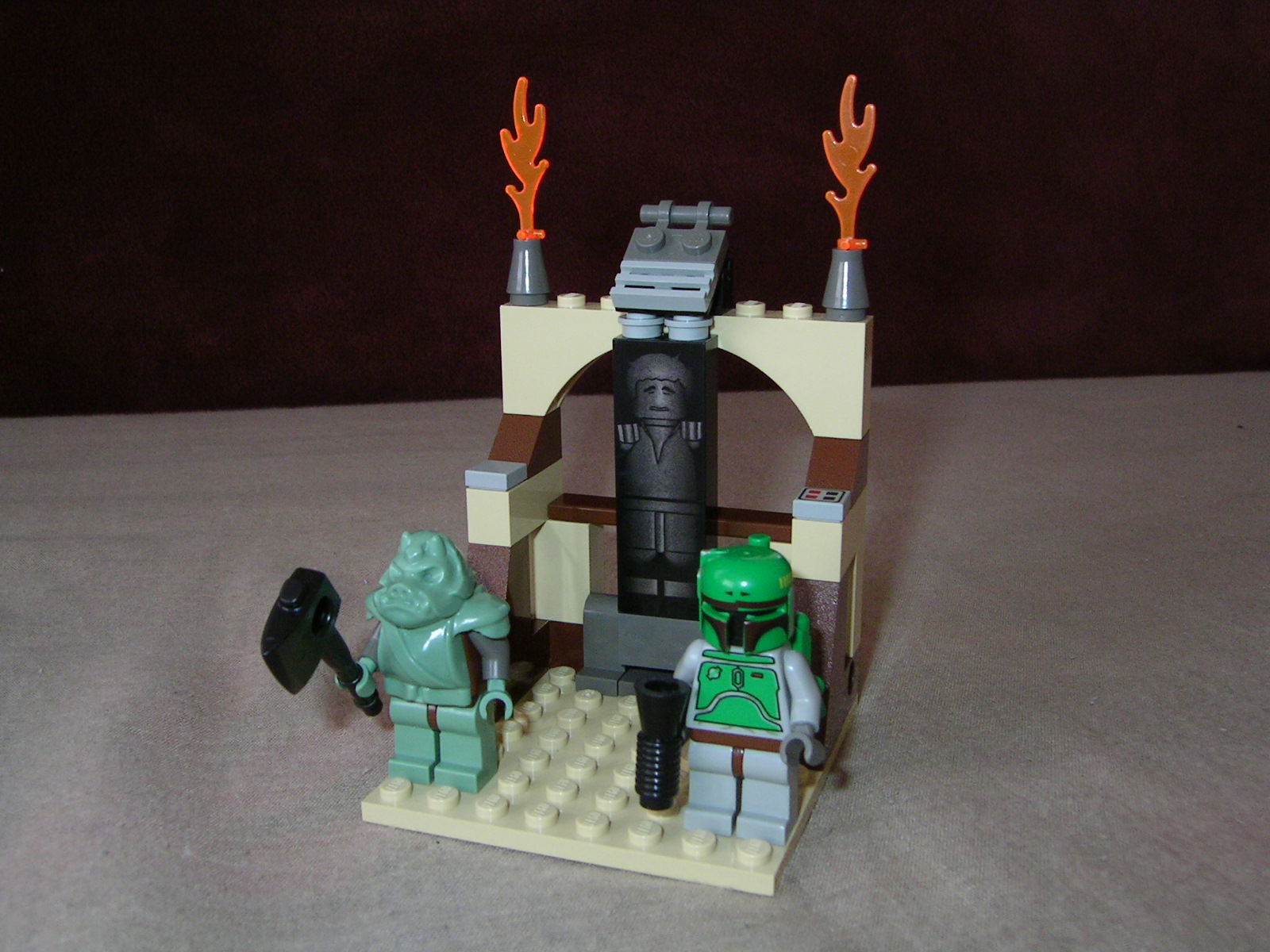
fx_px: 1321
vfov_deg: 39.7
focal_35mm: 36
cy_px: 476
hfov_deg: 51.4
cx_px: 635
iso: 100
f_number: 4.8
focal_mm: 5.6
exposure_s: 1/30
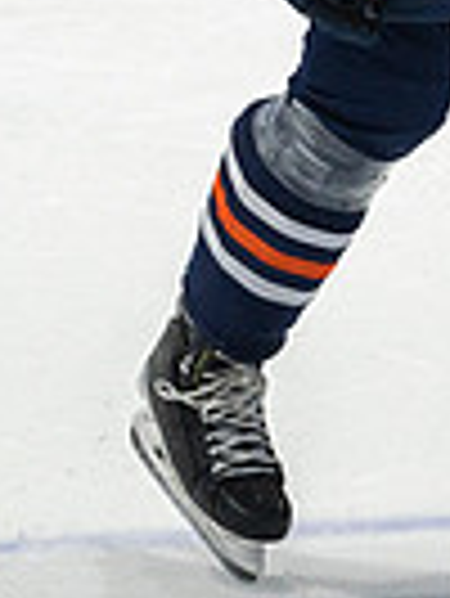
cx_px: 540
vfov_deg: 0.8
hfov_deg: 0.6
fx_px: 43506
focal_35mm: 2514
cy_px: -245
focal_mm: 600
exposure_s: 1/640
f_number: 4
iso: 1600
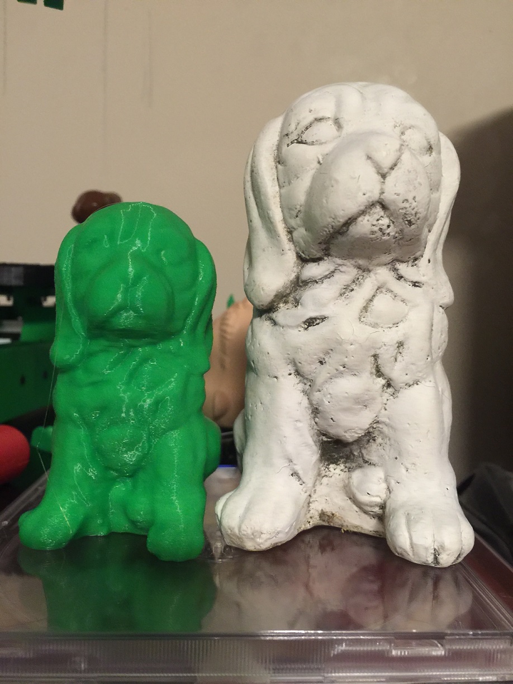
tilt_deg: -2.5
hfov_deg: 48.2
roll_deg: -0.5
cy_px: 342
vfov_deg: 61.7
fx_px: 573
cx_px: 256
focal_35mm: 29
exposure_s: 1/4
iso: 64
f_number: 2.2
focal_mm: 4.15
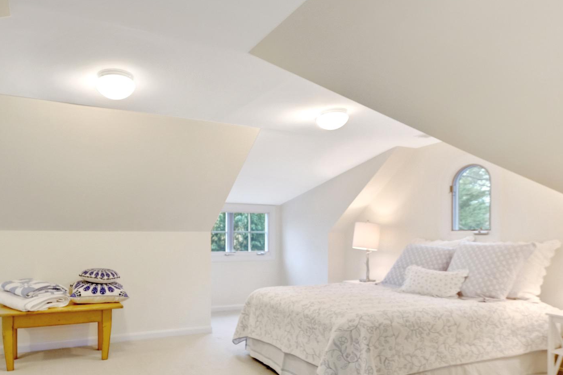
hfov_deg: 76.3
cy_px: 224
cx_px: 192
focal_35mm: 22
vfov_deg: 56.8
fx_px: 344
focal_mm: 10
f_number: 8
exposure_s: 1/15
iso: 400
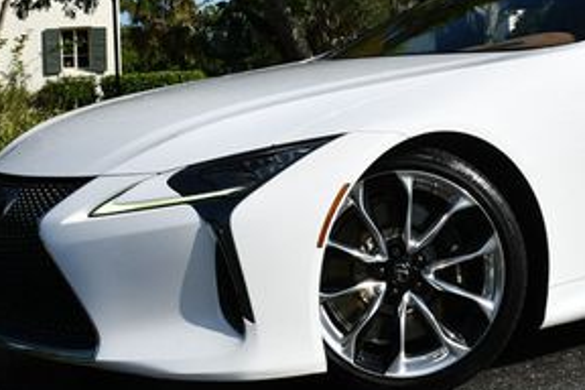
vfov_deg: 15.2
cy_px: 39
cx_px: 445
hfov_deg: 22.6
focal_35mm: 89
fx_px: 1446
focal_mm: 20
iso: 100
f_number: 9
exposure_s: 1/400
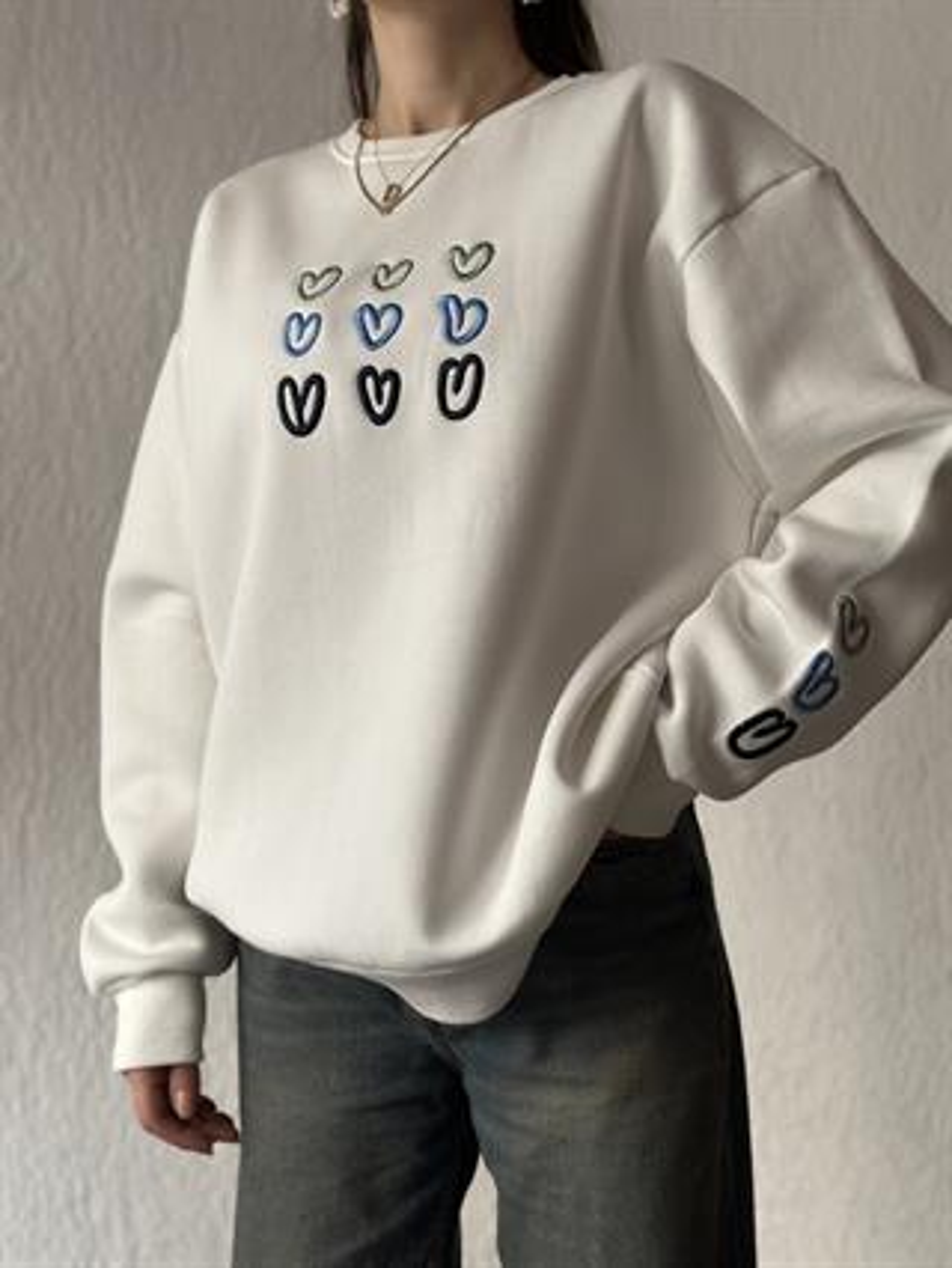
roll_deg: +0.4
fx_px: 1758
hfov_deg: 30.3
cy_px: 634
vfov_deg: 39.6
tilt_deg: -0.1
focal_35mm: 48
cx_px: 476
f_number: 1.78
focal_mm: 6.86
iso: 100
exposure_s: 1/121
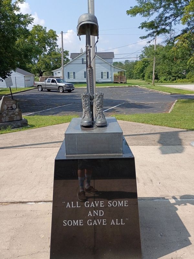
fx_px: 217
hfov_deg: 48.2
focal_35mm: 29
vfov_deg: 61.7
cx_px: 97
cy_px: 130
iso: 102
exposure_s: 1/926
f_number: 1.8
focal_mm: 4.27
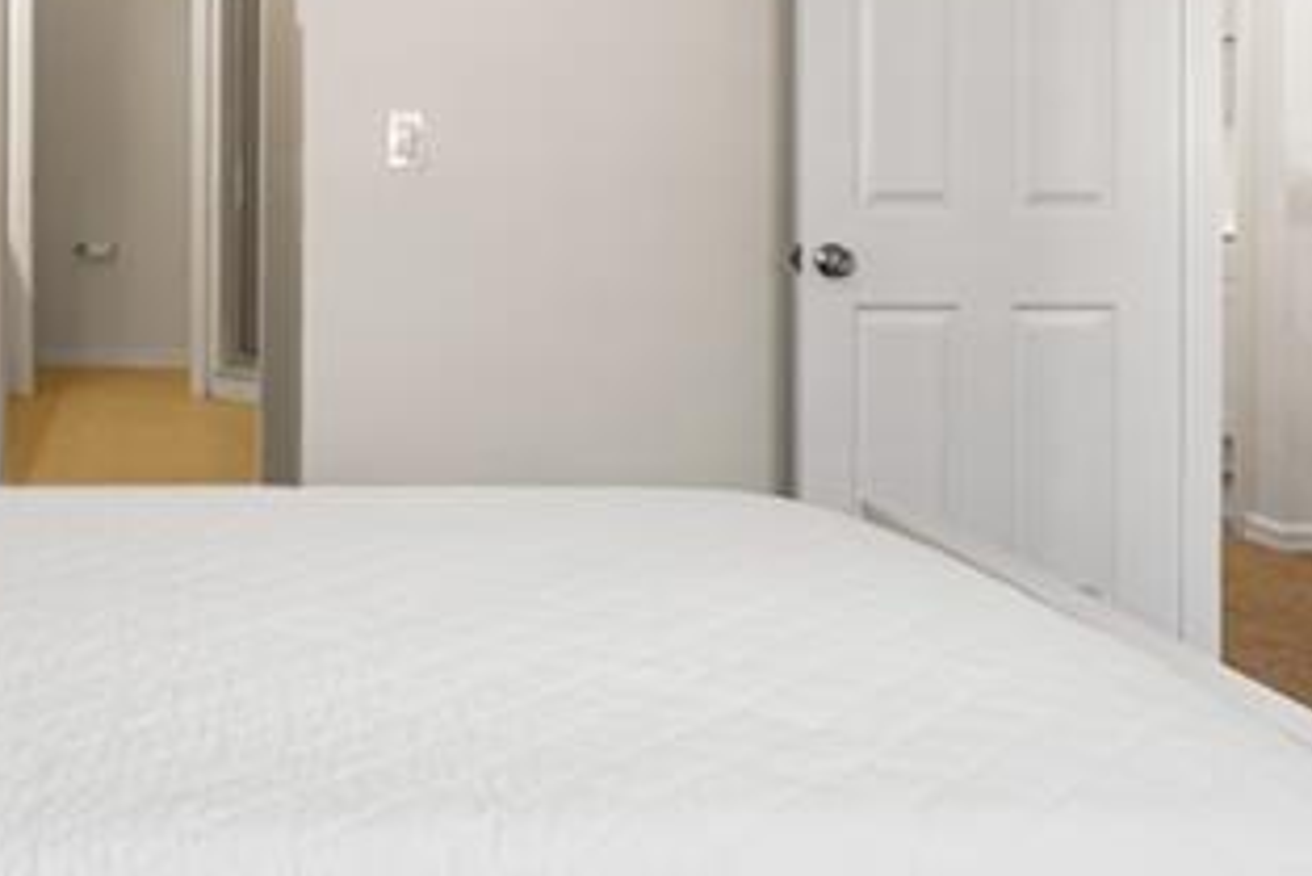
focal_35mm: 52
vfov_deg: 25.8
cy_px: 231
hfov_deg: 36.0
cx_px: 138
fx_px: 1894
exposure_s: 1/40
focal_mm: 15.9
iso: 400
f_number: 8
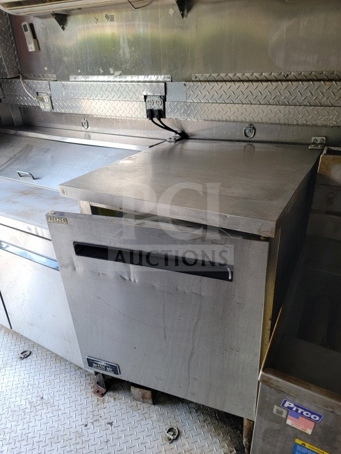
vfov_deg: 71.6
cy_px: 227
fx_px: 315
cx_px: 170
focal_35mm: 24
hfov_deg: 56.8
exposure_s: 1/120
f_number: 1.8
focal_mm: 6.7
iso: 160
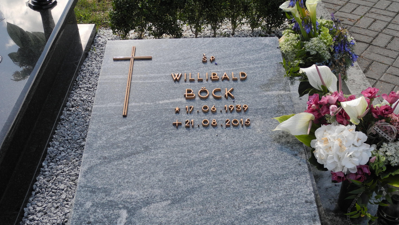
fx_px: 413
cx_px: 203
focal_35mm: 39
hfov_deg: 51.6
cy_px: 140
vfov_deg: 30.3
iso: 100
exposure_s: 1/640
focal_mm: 7.4
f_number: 3.2
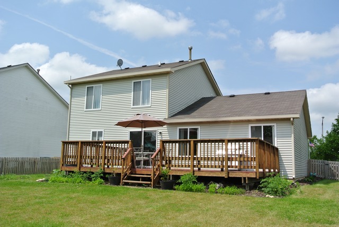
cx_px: 170
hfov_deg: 54.4
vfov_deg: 37.9
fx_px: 330
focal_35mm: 35
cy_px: 114
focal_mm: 13.1
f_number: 5
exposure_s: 1/800
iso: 100
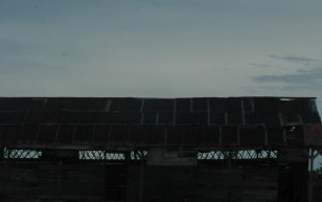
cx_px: 109
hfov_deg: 18.6
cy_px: 138
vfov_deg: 11.7
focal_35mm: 111
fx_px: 979
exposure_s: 1/200
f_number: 22
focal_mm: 25
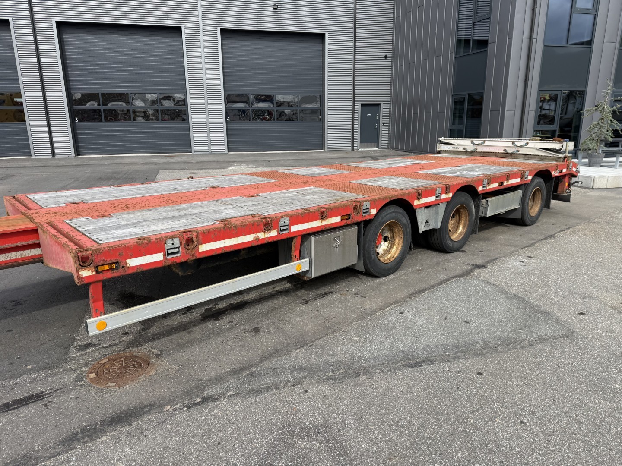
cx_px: 311
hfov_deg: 71.6
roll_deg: +0.0
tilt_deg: -14.0
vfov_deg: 56.8
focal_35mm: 24
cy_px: 233
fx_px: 431
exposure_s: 1/2907
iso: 80
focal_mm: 6.76
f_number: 1.78
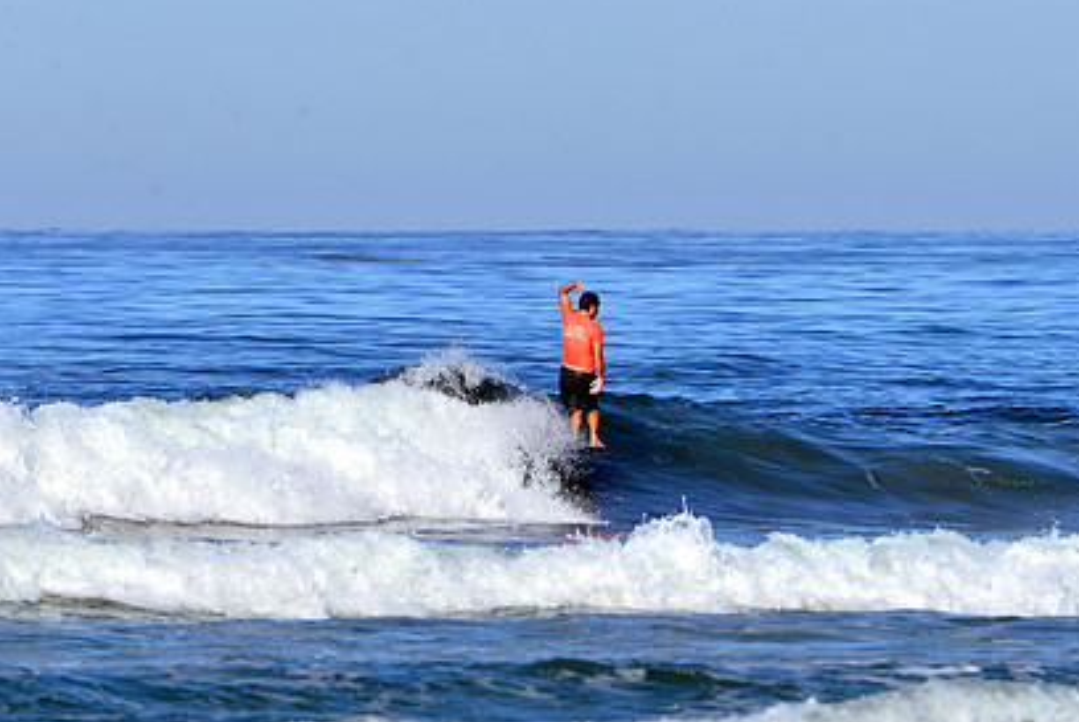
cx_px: 637
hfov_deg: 2.6
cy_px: 369
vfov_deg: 1.8
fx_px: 23433
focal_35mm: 781
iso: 320
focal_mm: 550
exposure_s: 1/640
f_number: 11
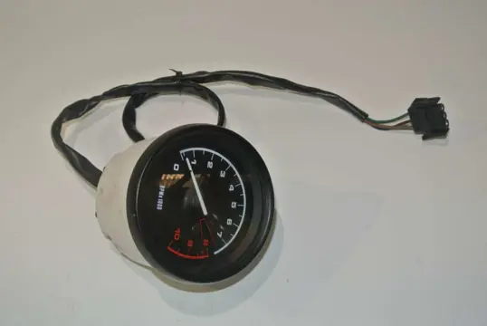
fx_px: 691
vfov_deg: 26.5
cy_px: 163
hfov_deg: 38.8
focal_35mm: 51
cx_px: 244
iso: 200
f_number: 4.8
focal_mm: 18.9
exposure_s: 1/60
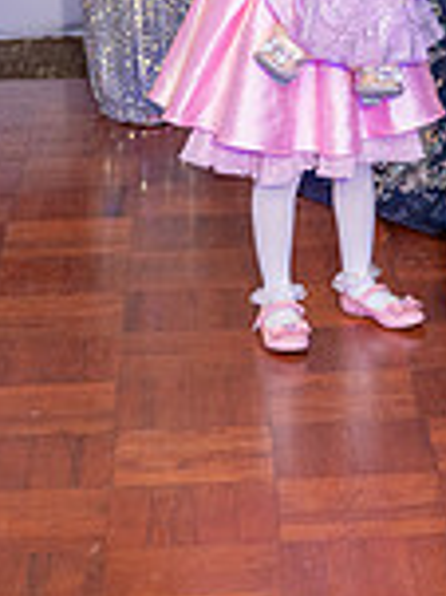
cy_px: -105
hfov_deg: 8.6
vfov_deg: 11.4
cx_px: 533
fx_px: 2925
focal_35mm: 170
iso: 1250
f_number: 2.8
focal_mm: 46
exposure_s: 1/200
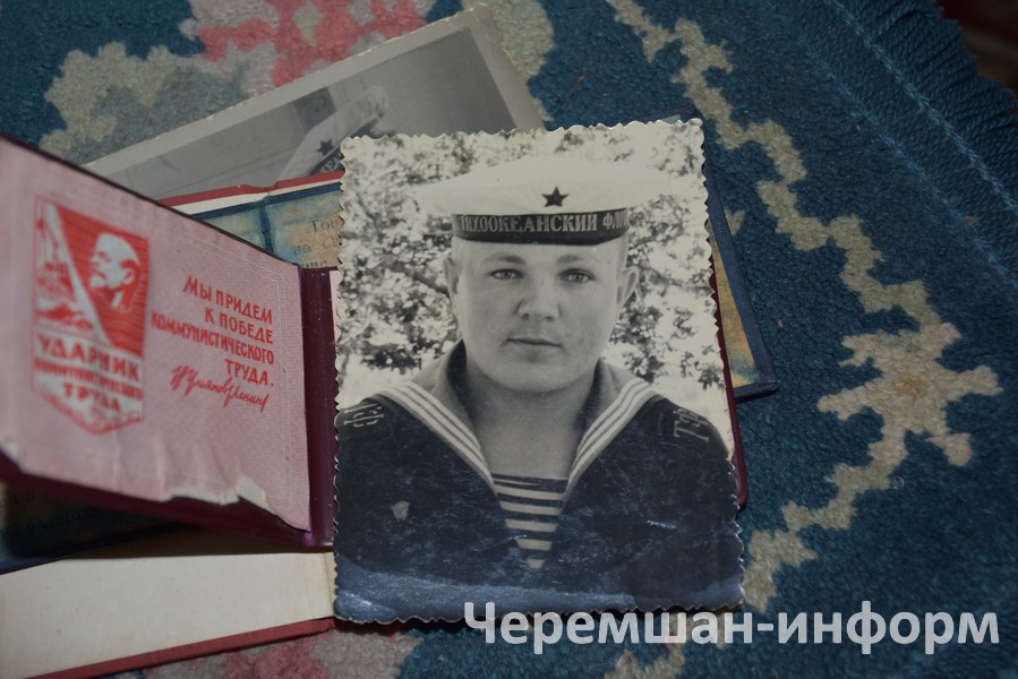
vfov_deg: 21.6
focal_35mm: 63
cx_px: 509
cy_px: 340
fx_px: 1782
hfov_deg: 31.9
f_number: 4.5
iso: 280
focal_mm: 42
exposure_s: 1/125
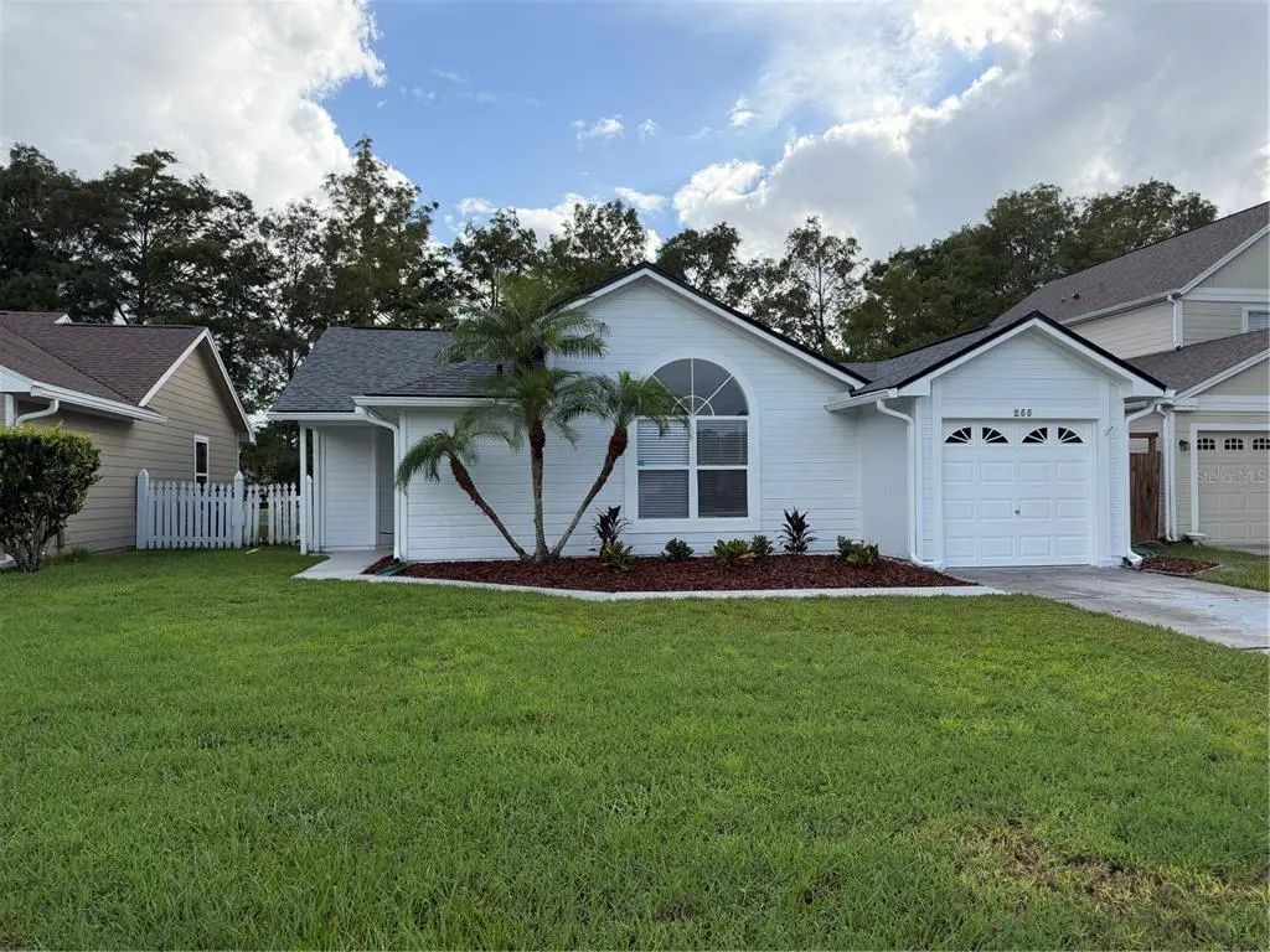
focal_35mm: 24
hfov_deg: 71.6
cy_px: 476
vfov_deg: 56.8
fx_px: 881
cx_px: 635
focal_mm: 6.76
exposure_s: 1/3759
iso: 100
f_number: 1.78
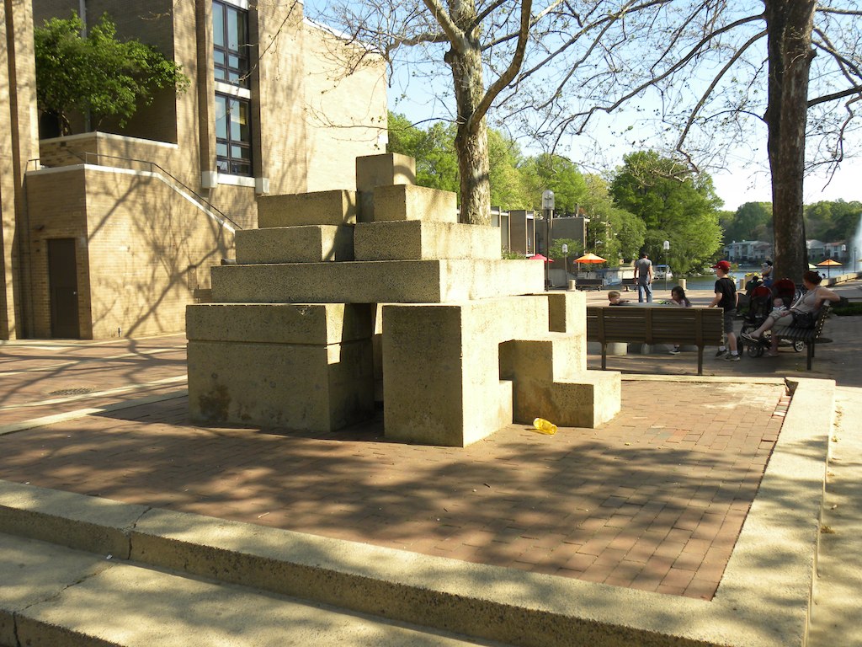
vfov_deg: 42.9
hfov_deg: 55.4
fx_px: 822
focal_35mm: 33
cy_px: 324
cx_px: 431
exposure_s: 1/452
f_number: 2.8
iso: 64
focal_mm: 5.9
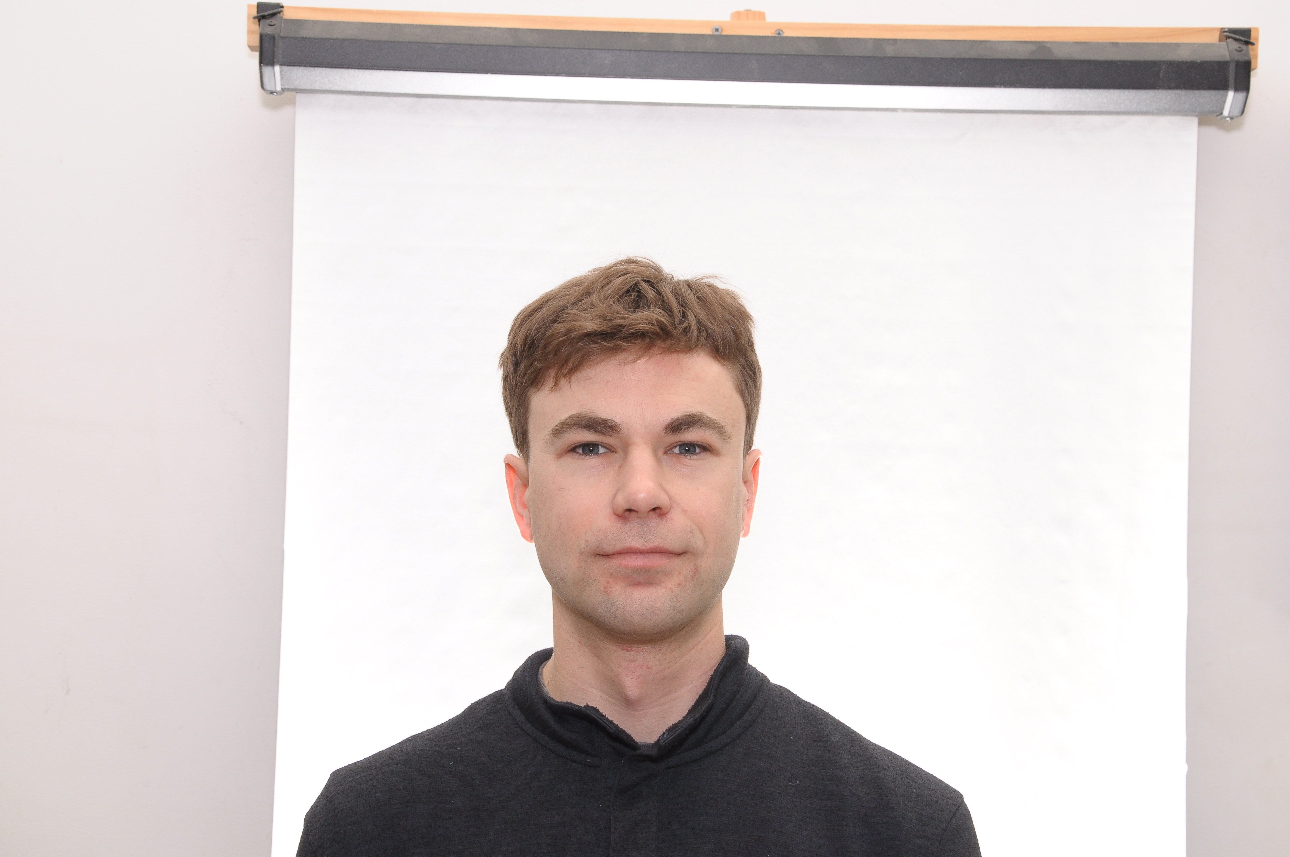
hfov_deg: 23.4
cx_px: 645
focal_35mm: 87
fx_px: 3114
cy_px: 428
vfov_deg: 15.7
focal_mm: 58
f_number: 10
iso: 400
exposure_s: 1/160
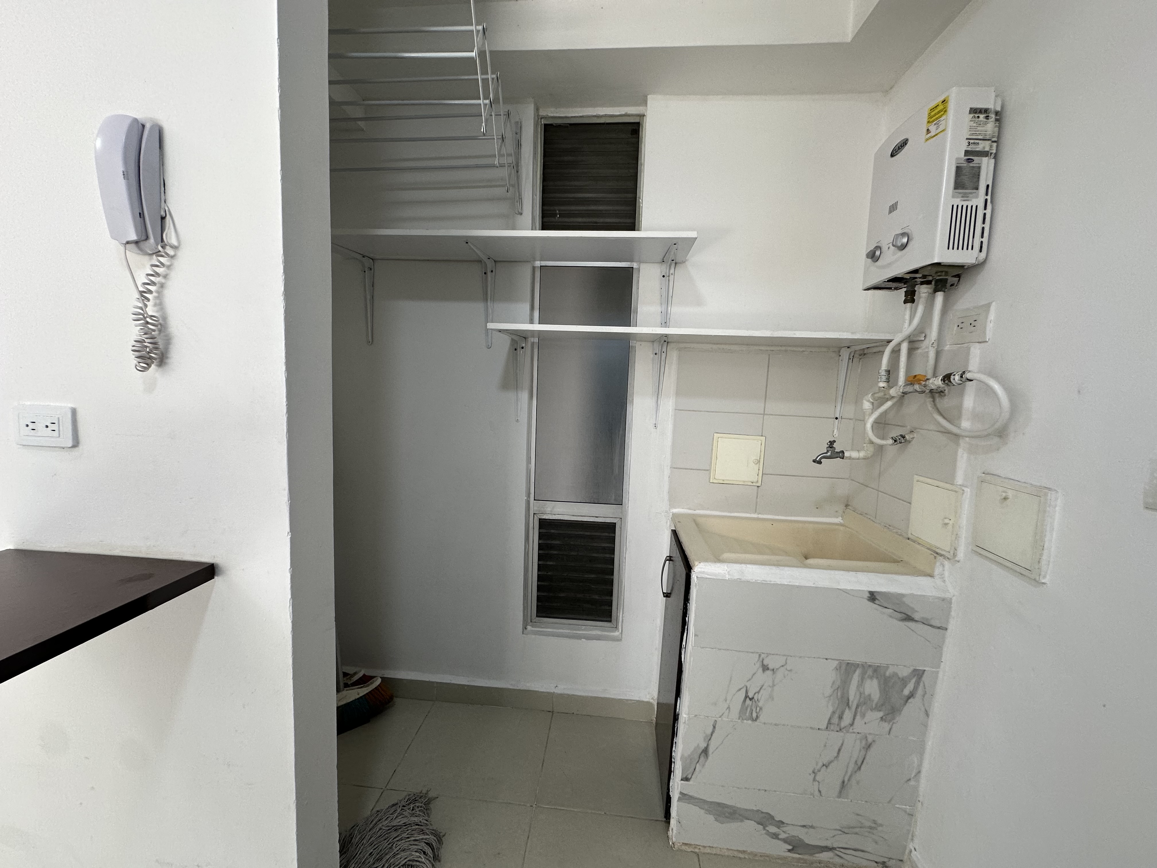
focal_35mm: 14
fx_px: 468
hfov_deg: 102.1
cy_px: 434
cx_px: 578
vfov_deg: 85.7
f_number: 2.2
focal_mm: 2.22
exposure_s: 1/120
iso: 125
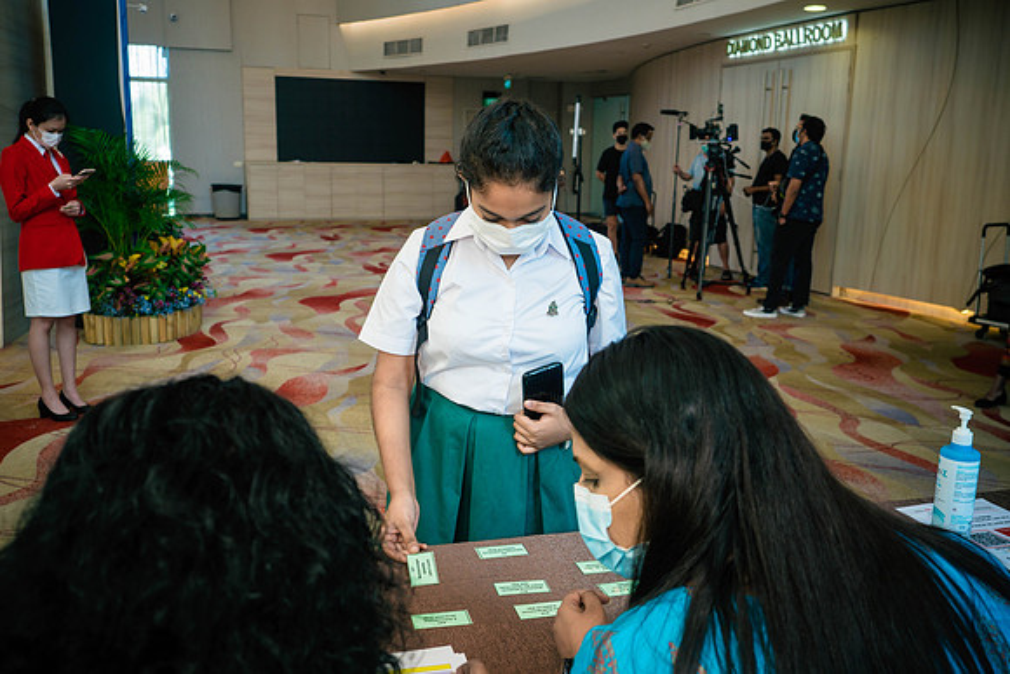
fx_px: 905
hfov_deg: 58.3
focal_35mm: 32
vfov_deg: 40.9
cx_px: 505
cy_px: 337
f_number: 2.8
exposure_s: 1/100
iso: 250
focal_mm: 15
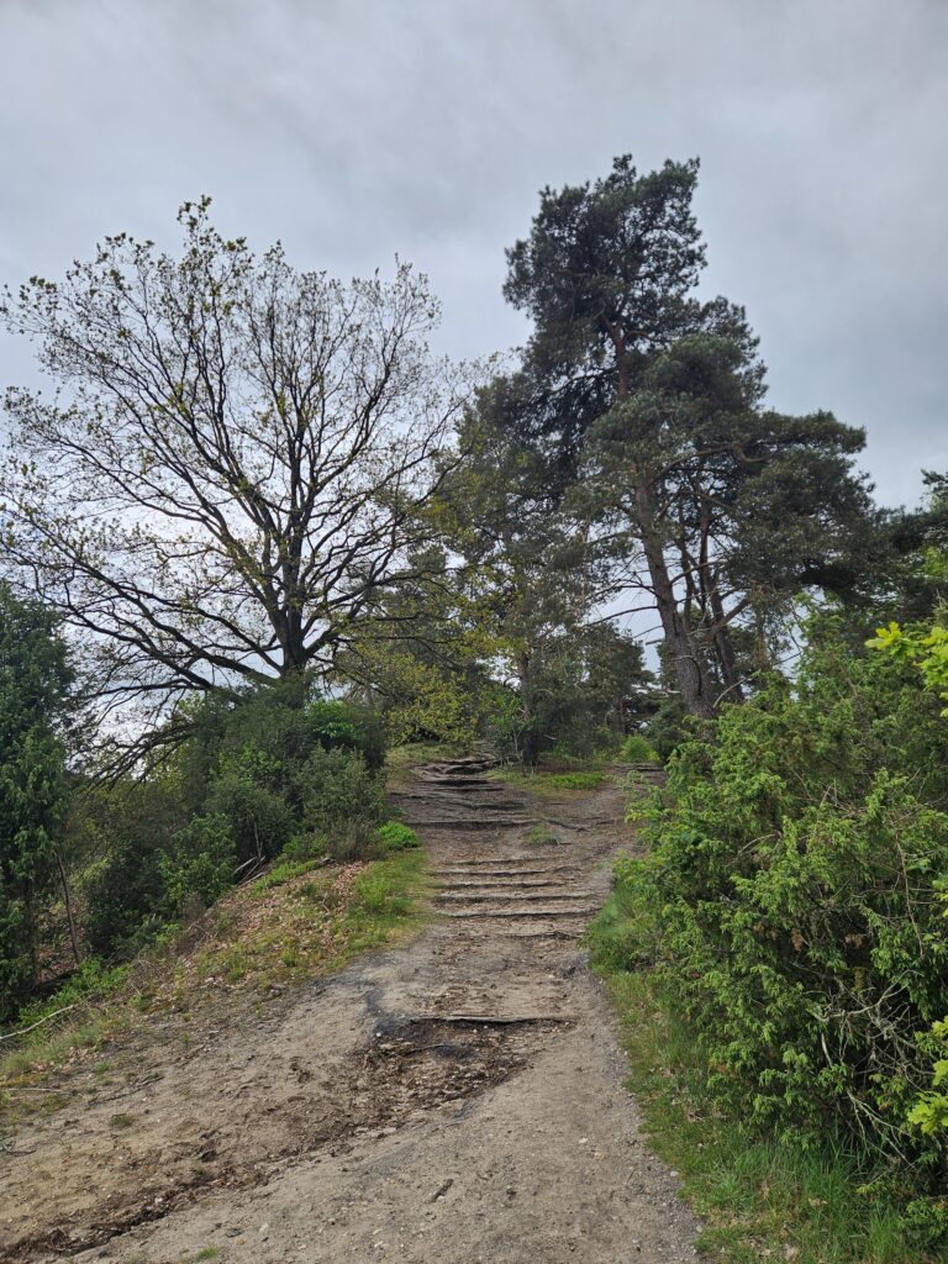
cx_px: 474
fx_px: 840
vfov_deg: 73.9
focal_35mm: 23
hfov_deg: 58.9
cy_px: 632
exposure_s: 1/514
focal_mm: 5.4
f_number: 1.8
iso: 25
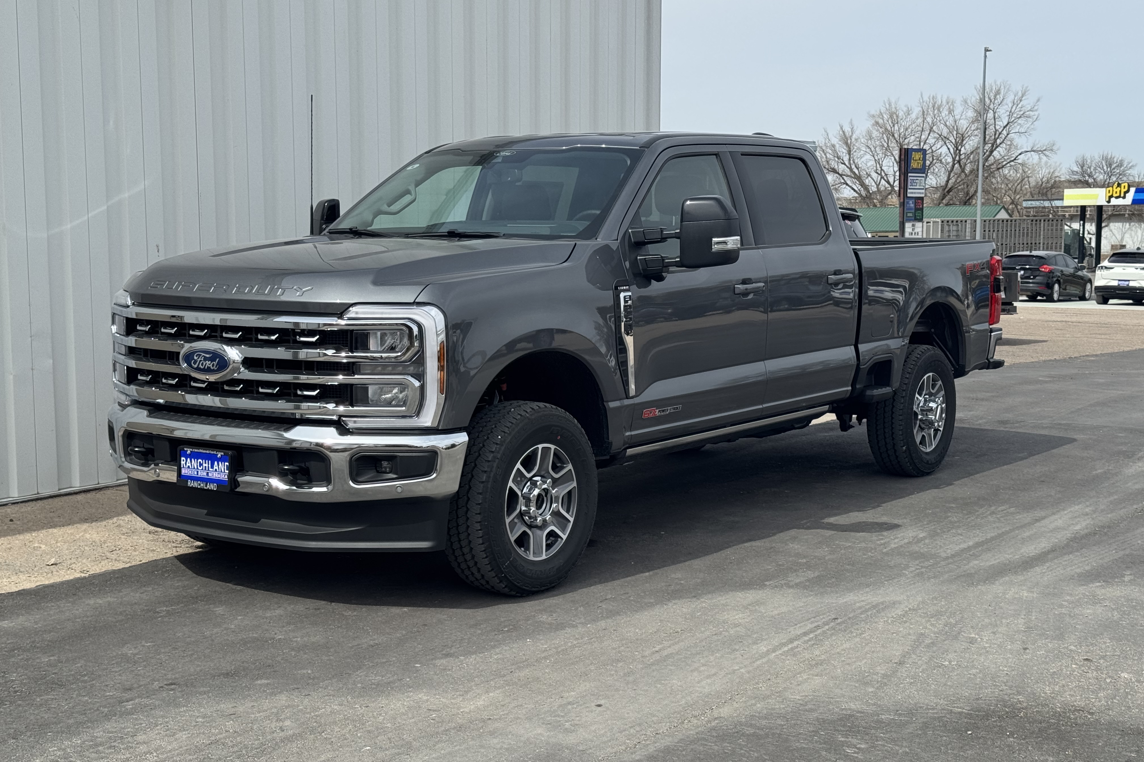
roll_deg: +1.1
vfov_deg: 27.0
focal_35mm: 50
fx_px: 1589
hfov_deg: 39.6
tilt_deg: -7.9
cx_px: 572
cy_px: 419
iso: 64
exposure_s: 1/4049
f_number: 1.78
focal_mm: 6.76
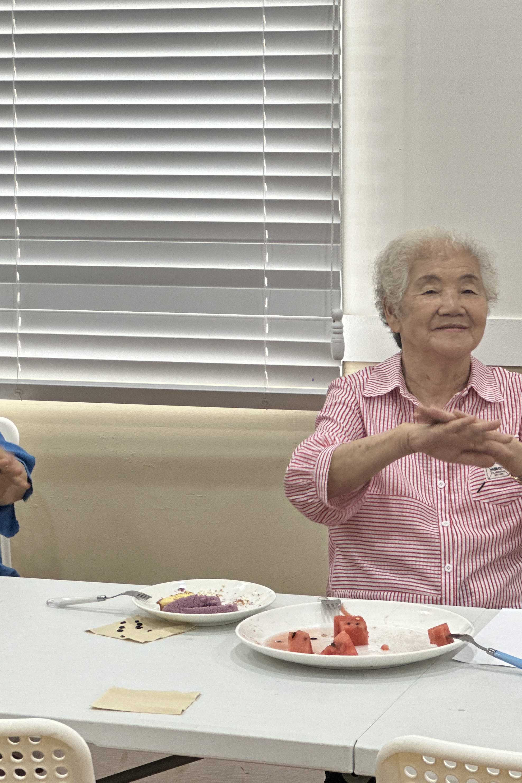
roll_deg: +0.3
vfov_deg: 18.8
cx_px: 118
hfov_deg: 12.5
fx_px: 2370
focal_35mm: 109
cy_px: 392
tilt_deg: -6.3
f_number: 2.8
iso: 125
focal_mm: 9
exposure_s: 1/60
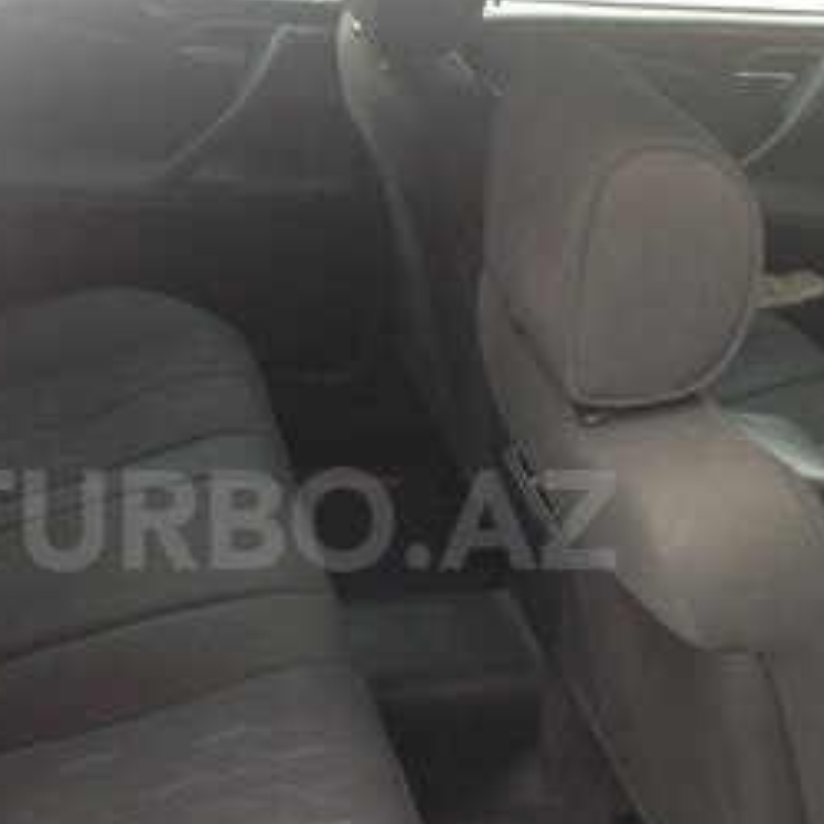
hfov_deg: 29.4
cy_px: 520
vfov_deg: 29.4
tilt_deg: -35.4
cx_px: 278
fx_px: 1562
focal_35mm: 58
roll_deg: -6.0
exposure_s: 1/20
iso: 100
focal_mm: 4.12
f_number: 2.4
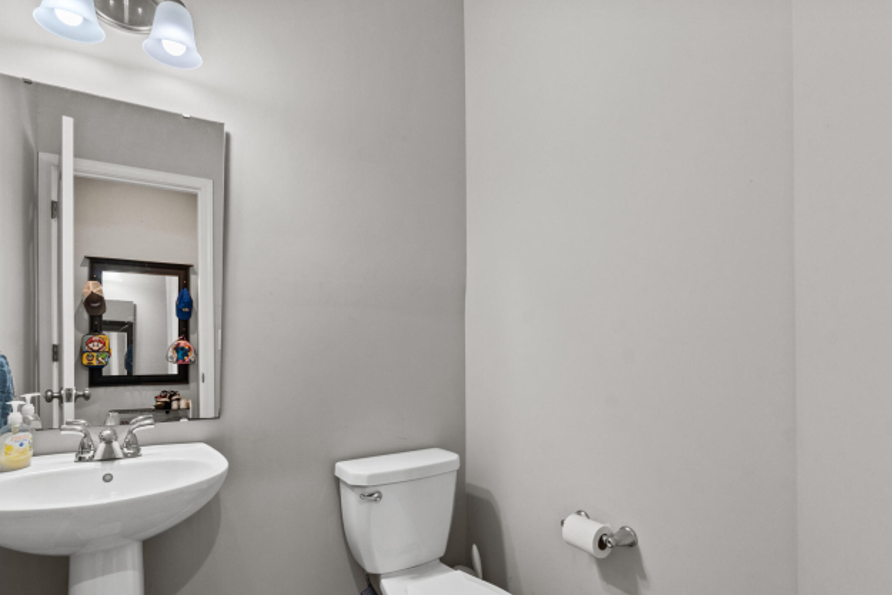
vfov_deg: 67.0
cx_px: 410
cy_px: 342
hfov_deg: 89.8
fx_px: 446
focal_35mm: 18
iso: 400
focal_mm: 10
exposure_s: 1/2
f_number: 11
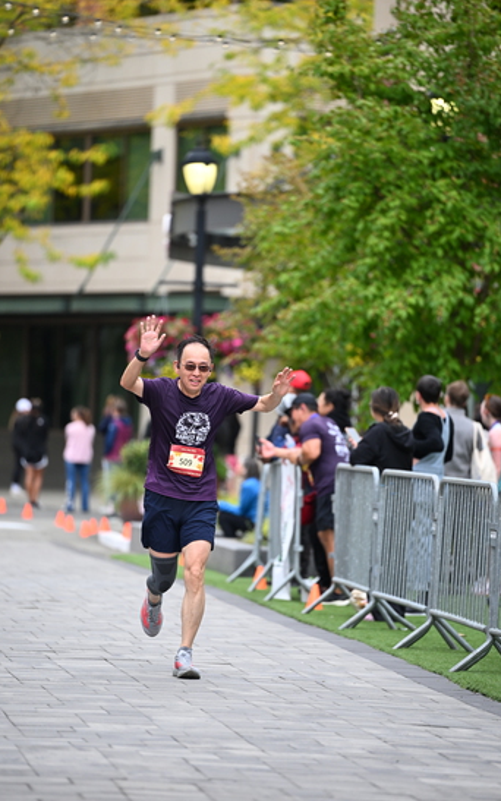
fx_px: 4477
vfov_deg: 10.2
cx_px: 248
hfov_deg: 6.4
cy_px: 401
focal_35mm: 205
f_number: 2.8
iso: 800
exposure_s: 1/2000
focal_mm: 200
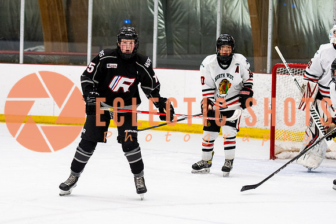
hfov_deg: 11.3
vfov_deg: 7.5
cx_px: 115
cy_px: 91
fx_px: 1703
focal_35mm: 182
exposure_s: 1/640
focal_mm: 92
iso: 1800
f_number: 2.8
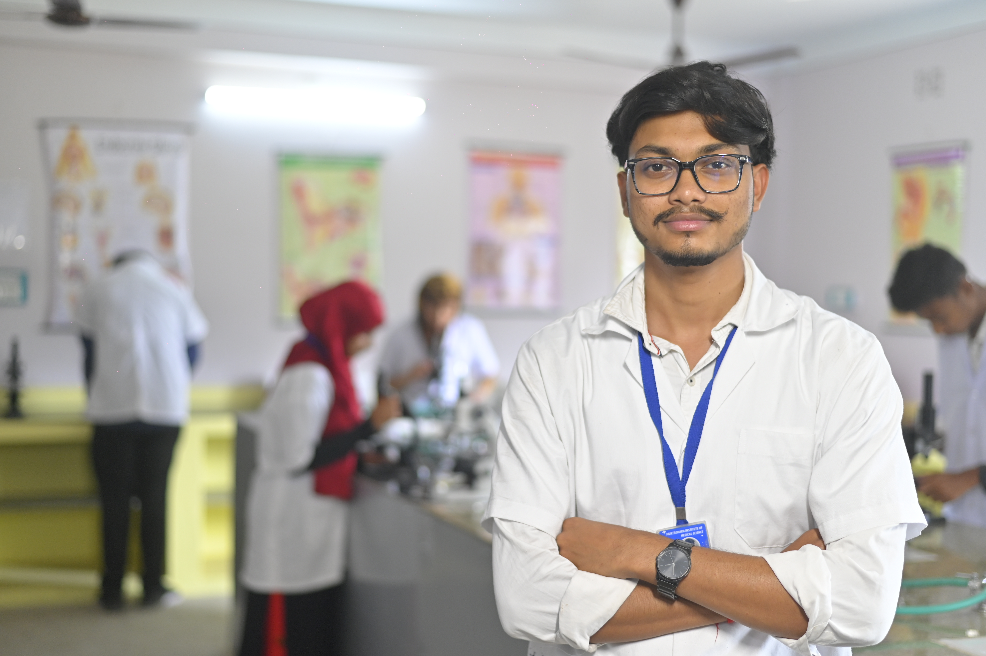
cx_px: 493
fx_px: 1369
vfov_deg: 27.0
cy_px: 328
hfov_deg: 39.6
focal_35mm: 50
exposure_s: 1/200
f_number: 2
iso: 640
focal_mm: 50
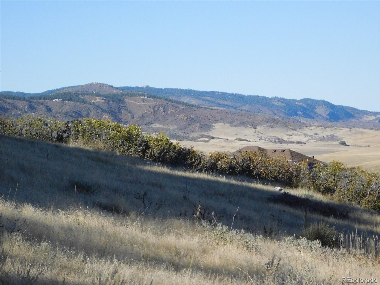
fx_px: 1471
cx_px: 190
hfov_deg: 14.7
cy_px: 142
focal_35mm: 134
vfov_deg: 11.1
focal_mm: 23.7
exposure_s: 1/800
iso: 800
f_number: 10
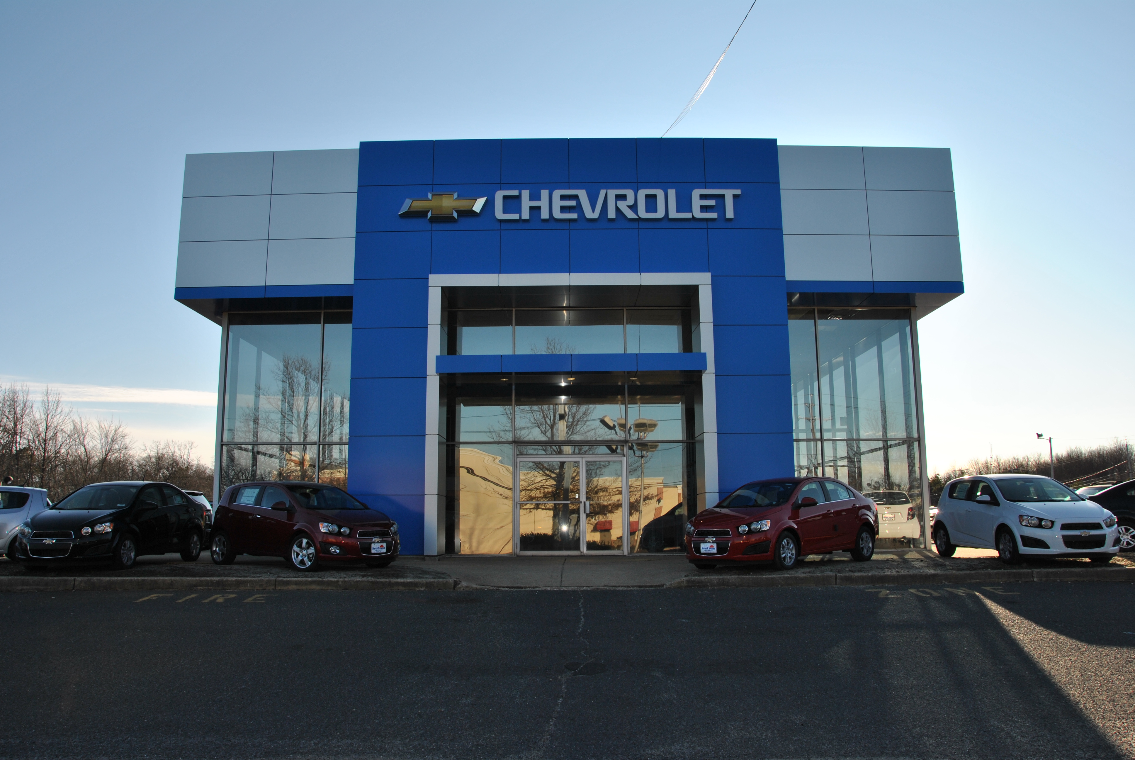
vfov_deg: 48.0
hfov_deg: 67.3
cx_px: 568
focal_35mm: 27
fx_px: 852
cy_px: 380
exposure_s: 1/200
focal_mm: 18
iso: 100
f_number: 9
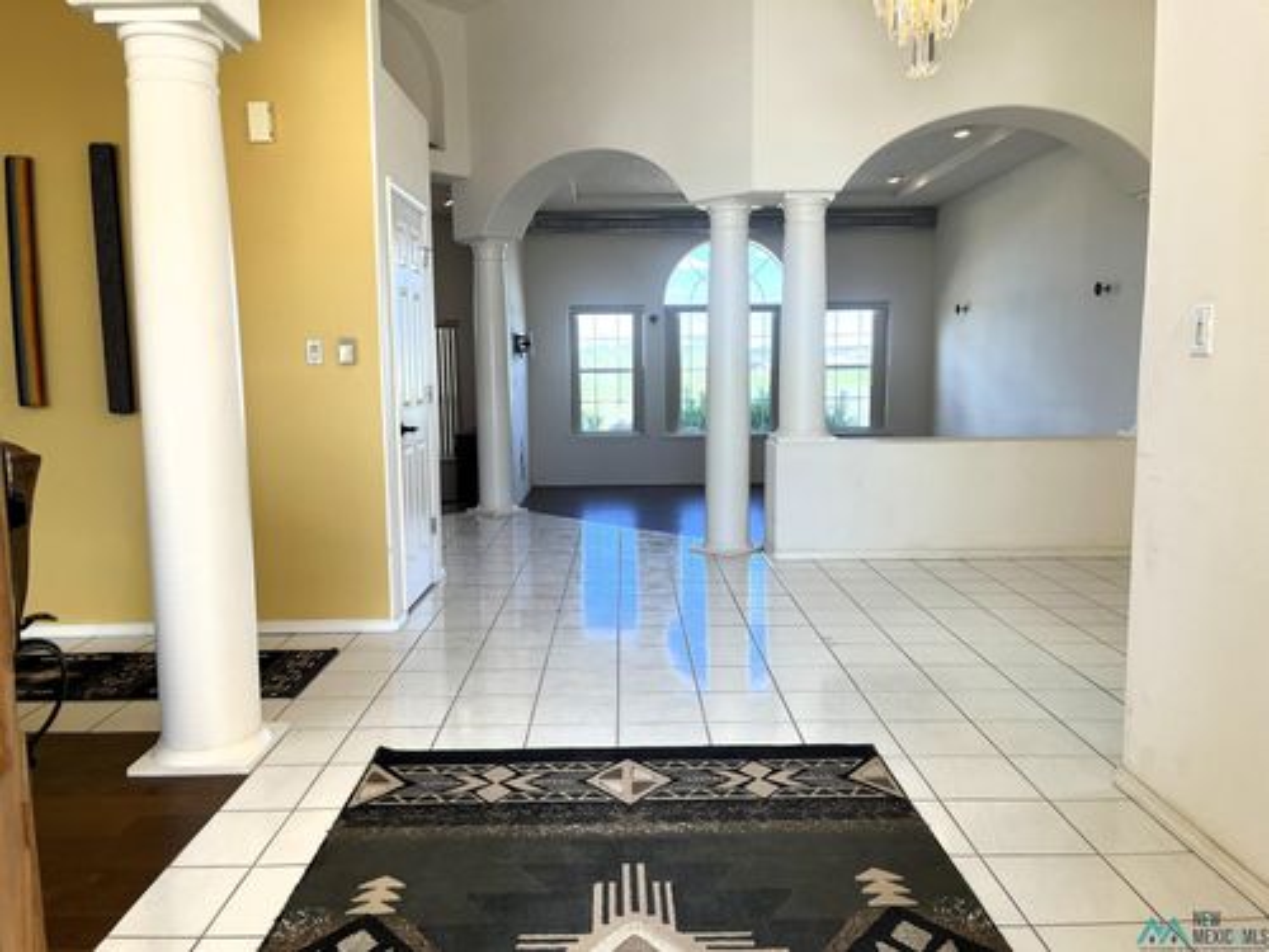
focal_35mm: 26
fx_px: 953
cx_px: 634
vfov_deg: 53.1
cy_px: 476
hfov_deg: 67.3
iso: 50
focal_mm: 5.1
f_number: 1.6
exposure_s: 1/276
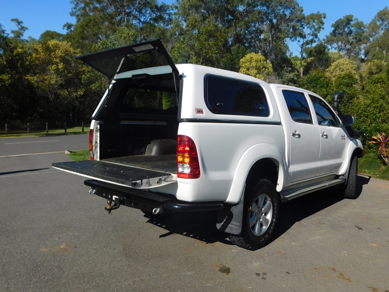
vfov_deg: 46.8
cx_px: 194
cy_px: 146
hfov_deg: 60.0
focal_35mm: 30
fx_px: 337
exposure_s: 1/500
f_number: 6.4
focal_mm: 5.3
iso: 125
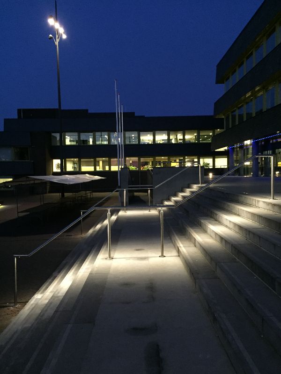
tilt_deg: -3.3
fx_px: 314
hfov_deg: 48.2
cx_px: 140
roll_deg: +1.1
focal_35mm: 29
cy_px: 187
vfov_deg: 61.7
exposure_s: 1/17
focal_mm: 4.15
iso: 320
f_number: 2.2
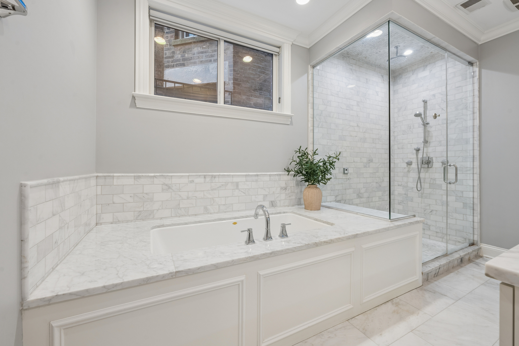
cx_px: 260
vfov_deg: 79.2
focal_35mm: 14
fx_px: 209
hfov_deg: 102.3
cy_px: 173
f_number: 9
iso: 320
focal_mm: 14.5
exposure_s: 1/13
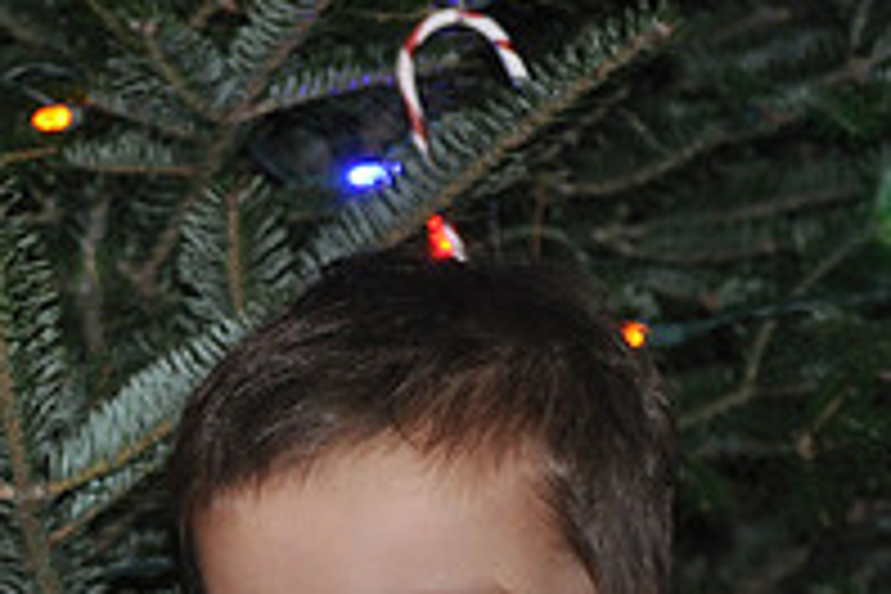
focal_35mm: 241
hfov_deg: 8.5
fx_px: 5976
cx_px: 36
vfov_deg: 5.7
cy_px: 565
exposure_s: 1/60
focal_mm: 55
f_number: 4.2
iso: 800
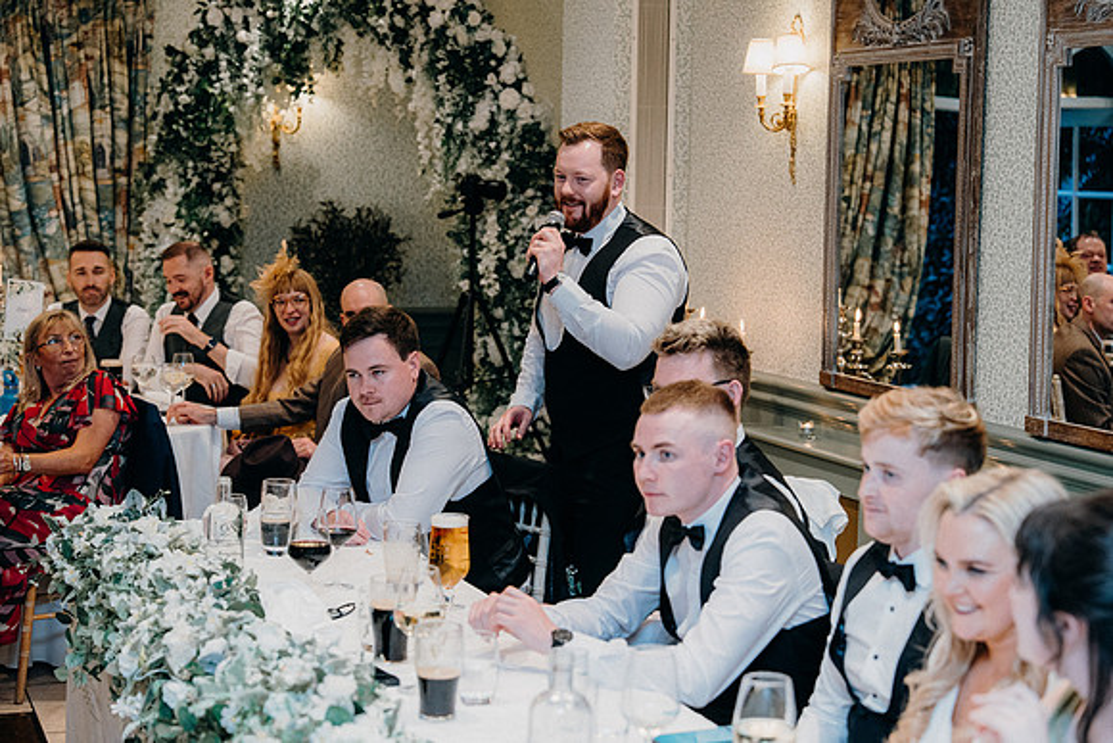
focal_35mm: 70
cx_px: 556
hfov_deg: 28.8
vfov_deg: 19.5
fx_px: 2165
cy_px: 372
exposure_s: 1/160
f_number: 3.5
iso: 2500
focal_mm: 70
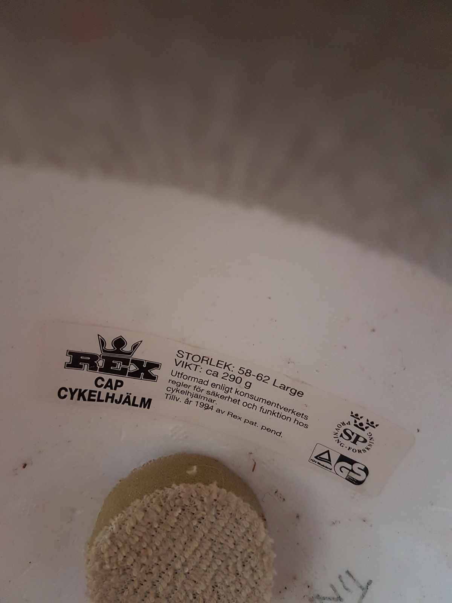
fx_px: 453
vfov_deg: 67.3
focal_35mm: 26
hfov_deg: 53.1
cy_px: 302
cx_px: 226
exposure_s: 1/10
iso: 250
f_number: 1.7
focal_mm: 4.2
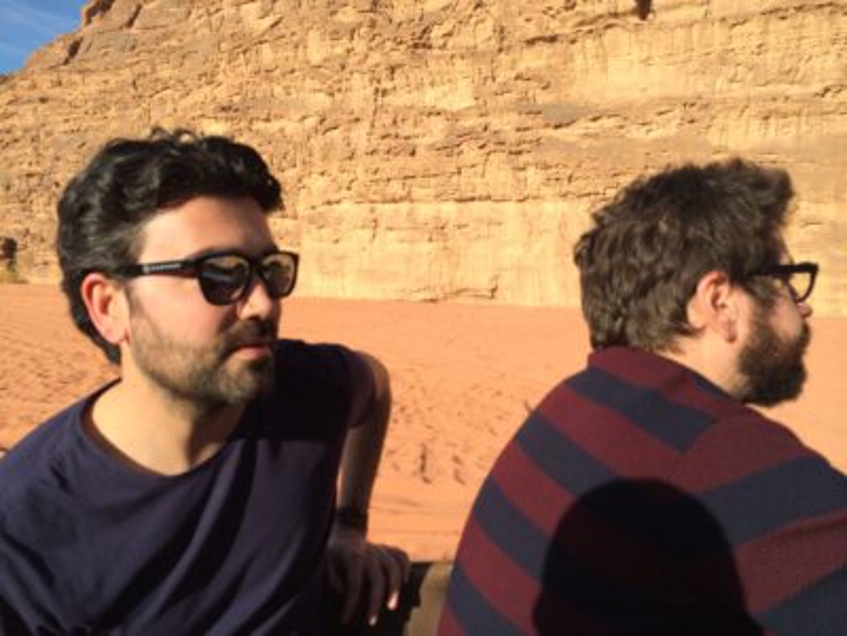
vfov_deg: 46.8
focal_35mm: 30
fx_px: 734
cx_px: 424
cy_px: 318
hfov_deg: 60.0
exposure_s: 1/1642
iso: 32
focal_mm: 4.12
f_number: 2.2
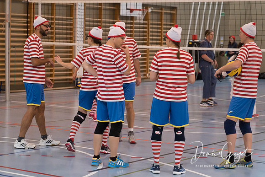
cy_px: 86
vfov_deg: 14.9
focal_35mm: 92
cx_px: 136
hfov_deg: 22.2
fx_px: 674
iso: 6400
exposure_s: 1/500
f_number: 2.8
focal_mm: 54.1
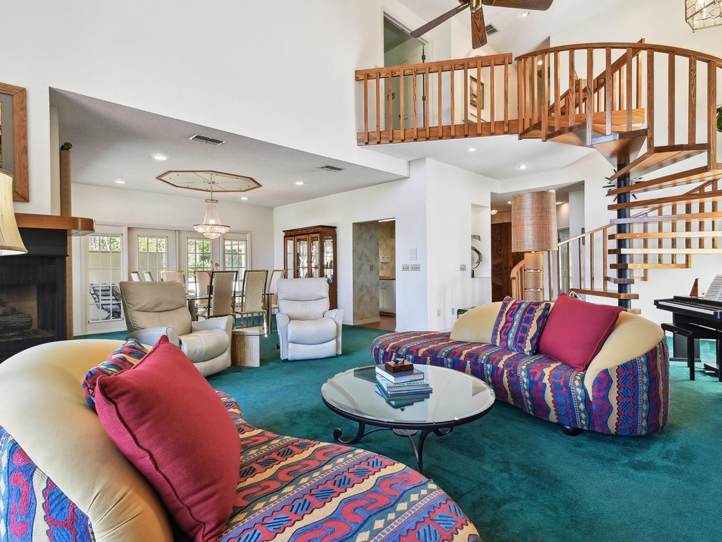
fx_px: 355
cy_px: 268
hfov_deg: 91.0
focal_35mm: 17
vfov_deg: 74.7
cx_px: 361
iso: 100
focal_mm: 10
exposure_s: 1/3.33
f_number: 7.1
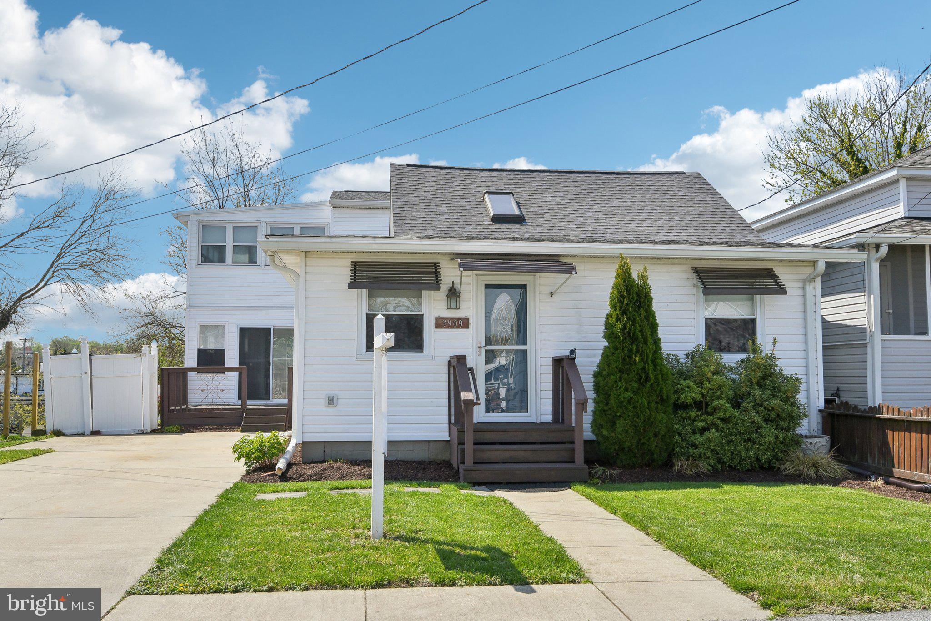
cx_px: 466
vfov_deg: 41.1
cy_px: 310
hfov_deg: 58.7
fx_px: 828
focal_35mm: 32
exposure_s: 1/1600
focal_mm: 32
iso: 400
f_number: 8
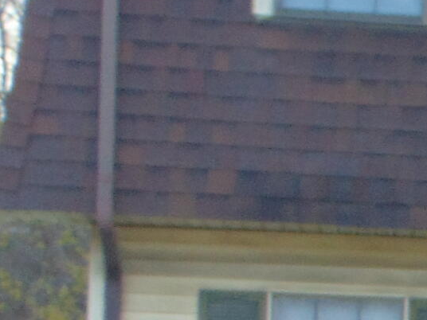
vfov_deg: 5.3
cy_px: 515
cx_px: 1181
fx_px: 3454
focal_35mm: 280
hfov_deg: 6.6
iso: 80
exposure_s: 1/125
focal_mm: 9
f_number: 3.5
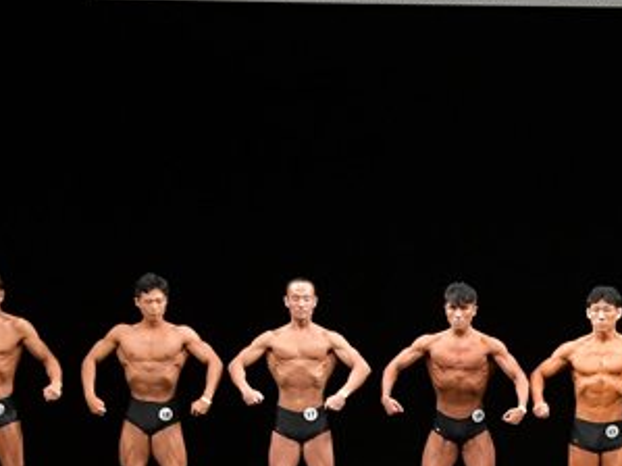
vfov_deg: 6.8
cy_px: 493
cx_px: 621
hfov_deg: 9.1
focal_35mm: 217
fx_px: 3898
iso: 3200
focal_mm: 58
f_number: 5.6
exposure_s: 1/400
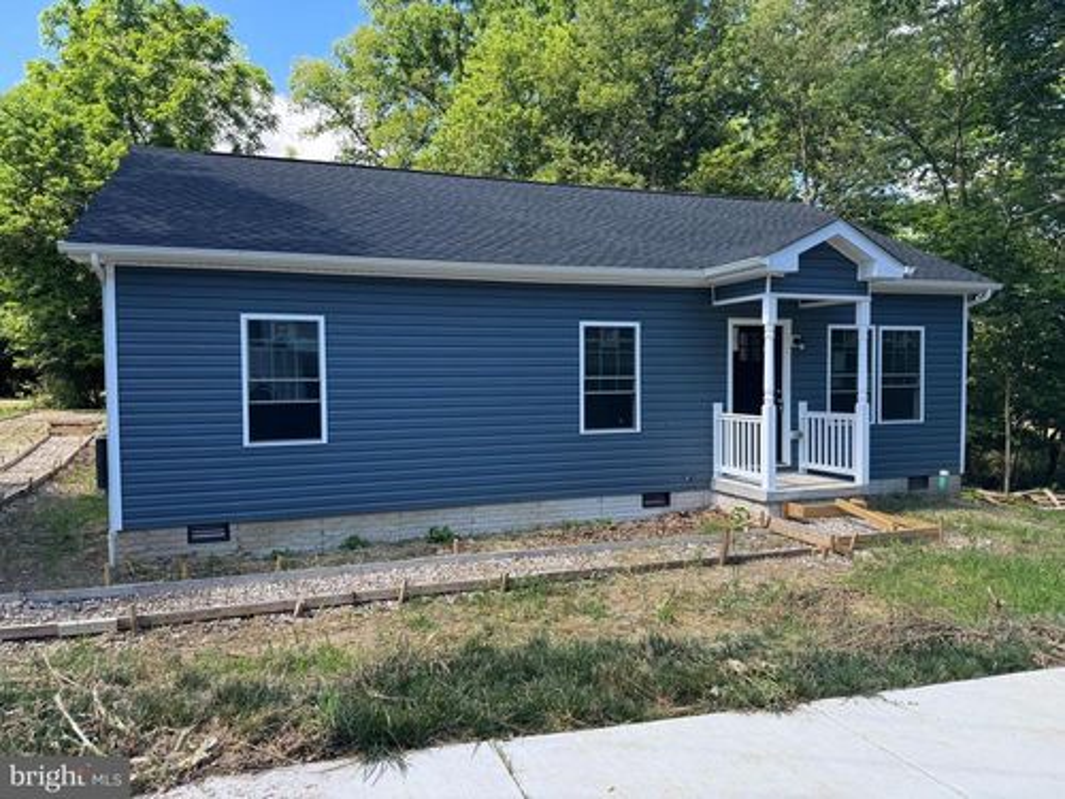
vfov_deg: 56.8
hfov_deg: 71.6
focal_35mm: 24
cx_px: 532
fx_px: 738
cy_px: 400
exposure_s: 1/633
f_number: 1.78
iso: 80
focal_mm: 6.76
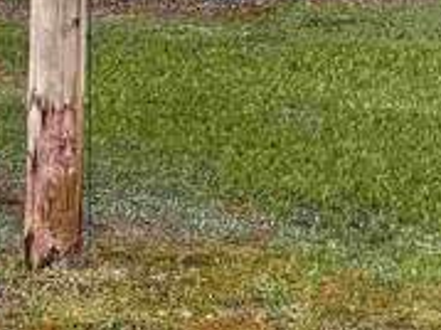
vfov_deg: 7.9
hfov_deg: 9.8
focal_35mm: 186
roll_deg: +0.2
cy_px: -126
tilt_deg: -2.3
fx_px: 2368
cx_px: -468
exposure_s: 1/612
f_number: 1.6
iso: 50
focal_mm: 5.96
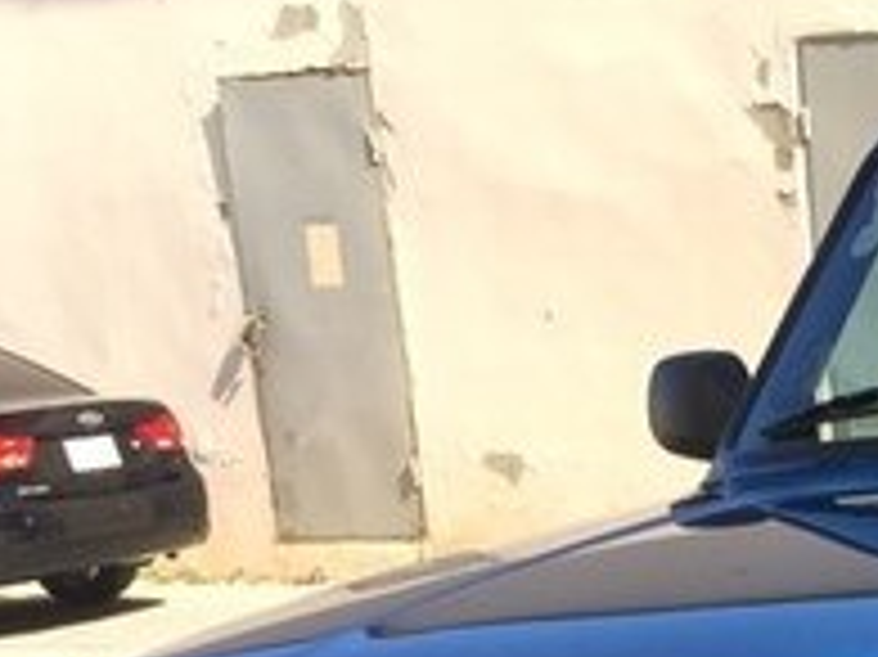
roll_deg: +2.1
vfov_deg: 14.1
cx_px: 1225
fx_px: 2484
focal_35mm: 98
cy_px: 974
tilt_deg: -15.7
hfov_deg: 18.3
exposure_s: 1/514
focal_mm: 4.15
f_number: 2.2
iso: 32
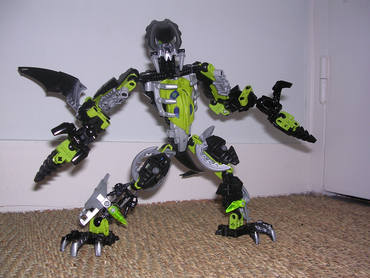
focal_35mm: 38
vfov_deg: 37.7
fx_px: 406
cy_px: 139
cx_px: 185
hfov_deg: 49.0
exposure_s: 1/60.1
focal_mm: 5.8
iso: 100
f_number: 2.8
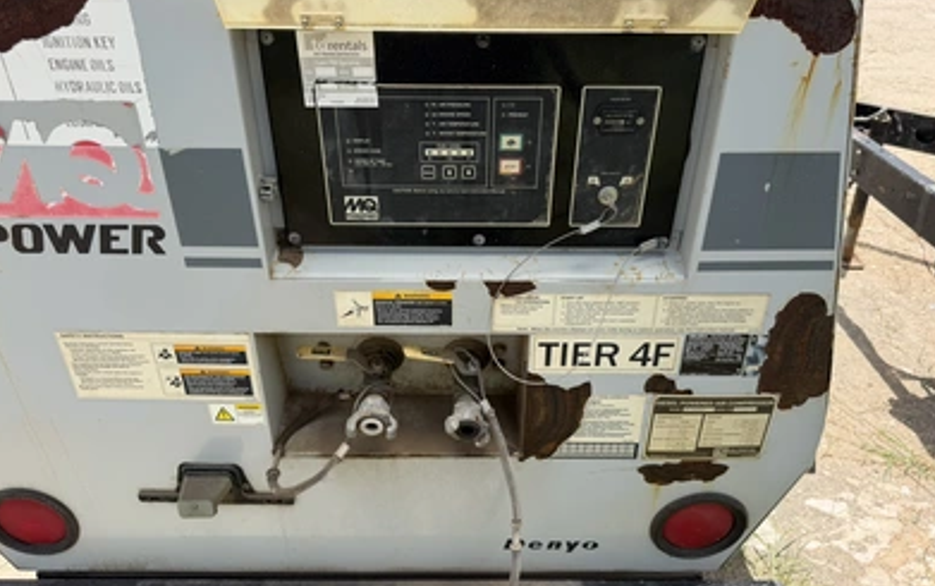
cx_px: 471
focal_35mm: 26
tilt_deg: -28.5
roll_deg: +0.8
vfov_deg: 47.7
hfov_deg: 70.4
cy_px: 285
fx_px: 663
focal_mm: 6.76
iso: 80
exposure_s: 1/3279
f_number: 1.78
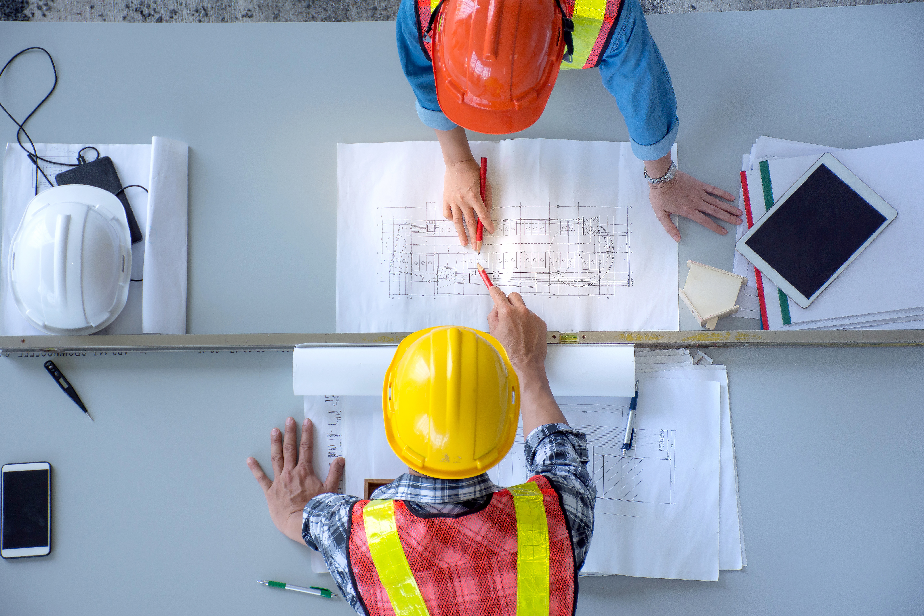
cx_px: 462
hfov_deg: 19.5
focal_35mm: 105
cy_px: 308
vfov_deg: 13.0
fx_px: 2695
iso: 100
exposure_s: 1/100
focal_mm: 70
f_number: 5
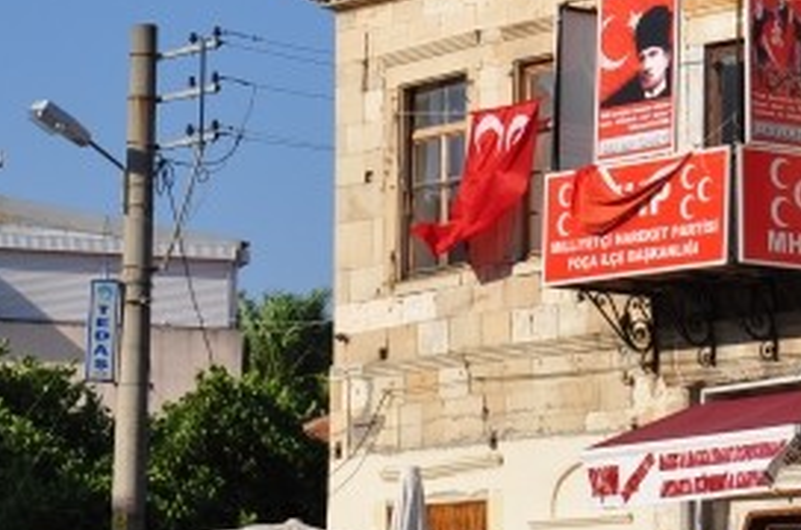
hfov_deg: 11.1
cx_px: 595
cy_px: 190
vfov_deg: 7.4
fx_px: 4107
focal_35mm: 185
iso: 200
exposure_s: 1/400
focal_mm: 50
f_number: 11
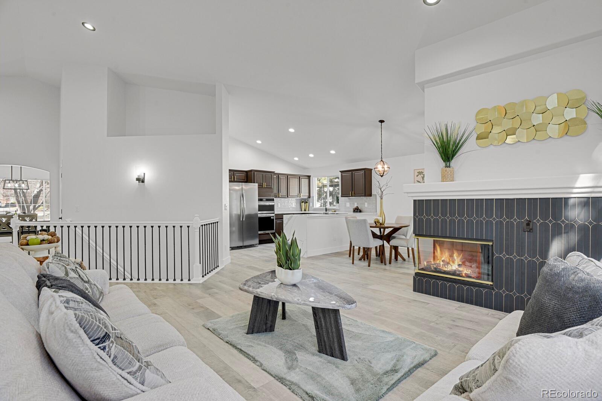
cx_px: 301
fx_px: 284
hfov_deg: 93.3
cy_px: 200
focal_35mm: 17
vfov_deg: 70.4
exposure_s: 2
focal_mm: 17
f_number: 8
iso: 250
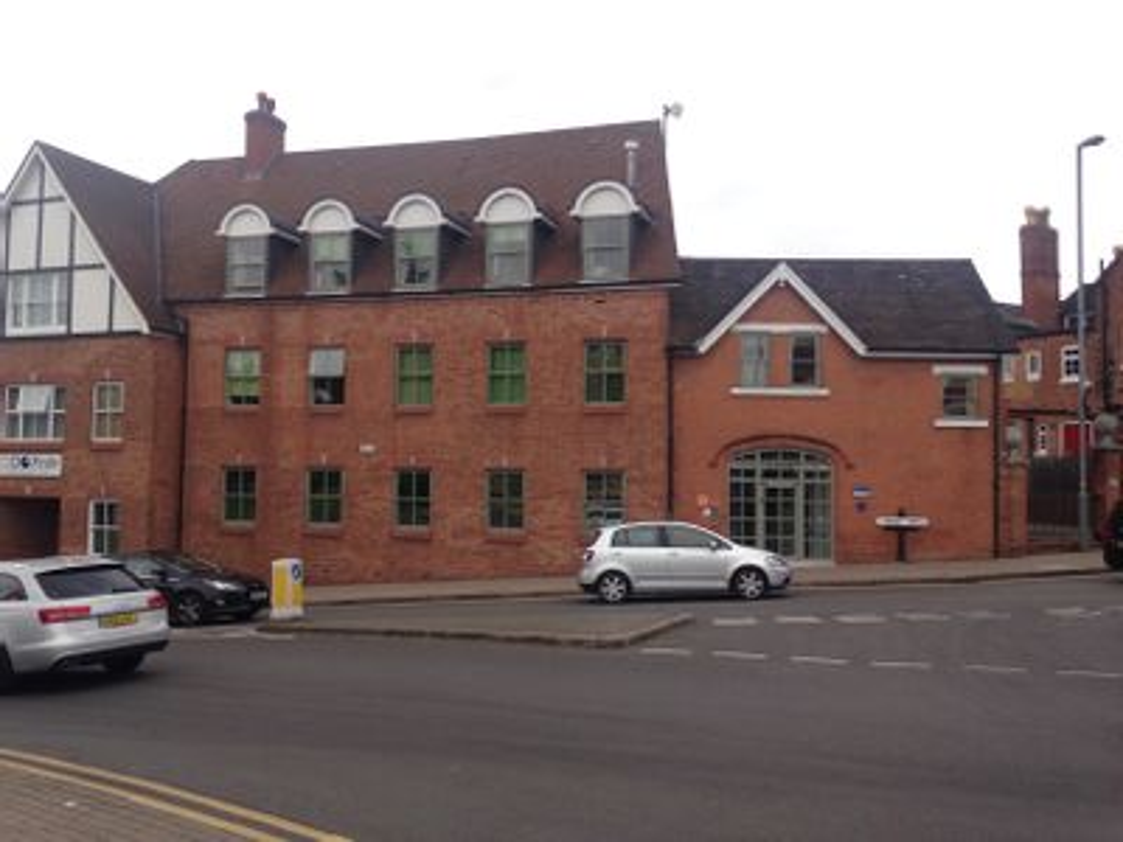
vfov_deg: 42.9
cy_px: 421
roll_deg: -1.0
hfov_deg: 55.4
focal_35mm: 33
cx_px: 562
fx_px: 1071
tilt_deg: +3.3
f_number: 2.4
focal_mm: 4.12
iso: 50
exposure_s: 1/669
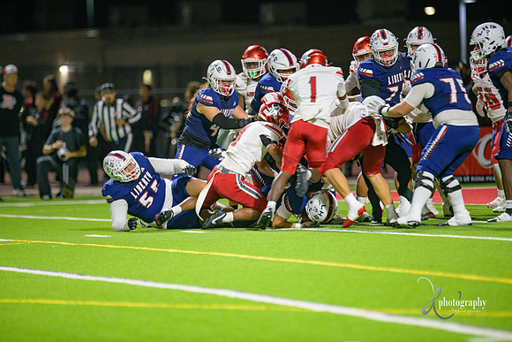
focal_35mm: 300
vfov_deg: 4.6
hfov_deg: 6.9
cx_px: 256
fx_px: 4267
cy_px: 171
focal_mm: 300
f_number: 2.8
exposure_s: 1/250
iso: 2000
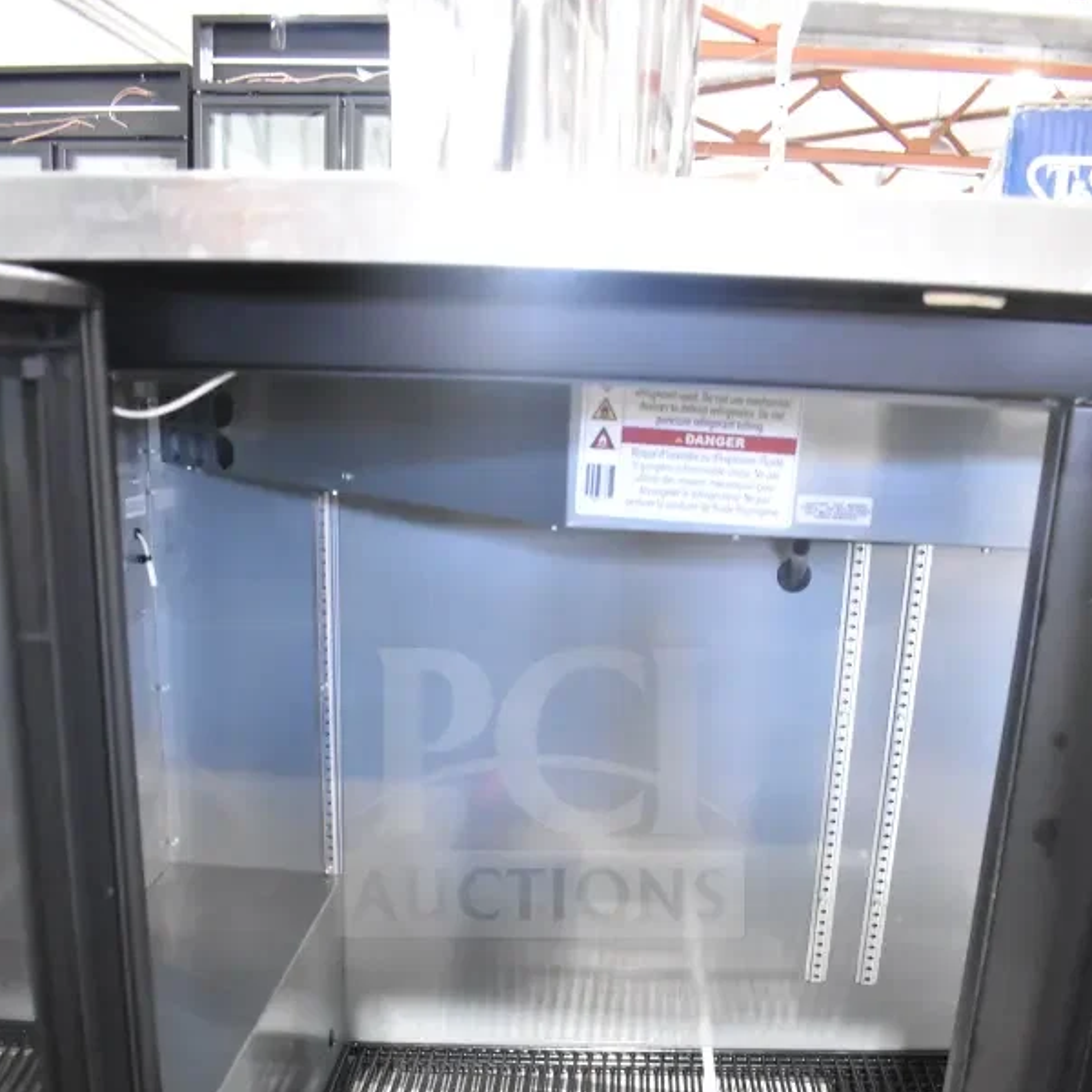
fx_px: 1249
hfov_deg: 47.2
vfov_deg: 45.9
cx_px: 539
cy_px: 793
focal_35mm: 35
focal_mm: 18
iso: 6400
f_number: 4
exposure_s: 1/80
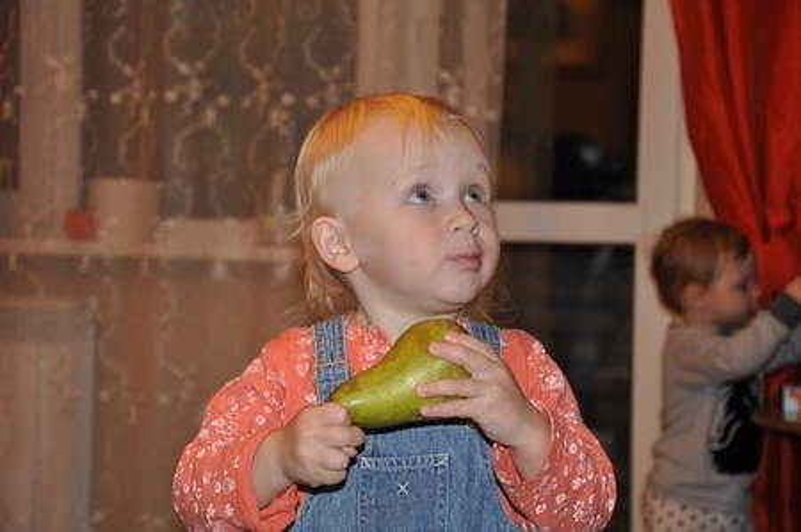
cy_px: 266
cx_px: 400
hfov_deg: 21.9
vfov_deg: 14.7
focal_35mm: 93
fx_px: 2067
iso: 800
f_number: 5.3
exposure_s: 1/60
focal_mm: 62
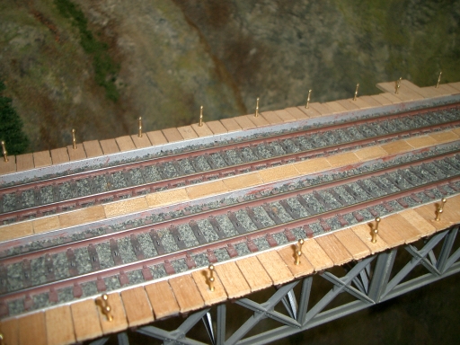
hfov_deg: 52.6
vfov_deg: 40.7
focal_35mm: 35
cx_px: 230
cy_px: 172
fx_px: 465
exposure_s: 1/40
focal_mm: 5.8
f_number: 2.6
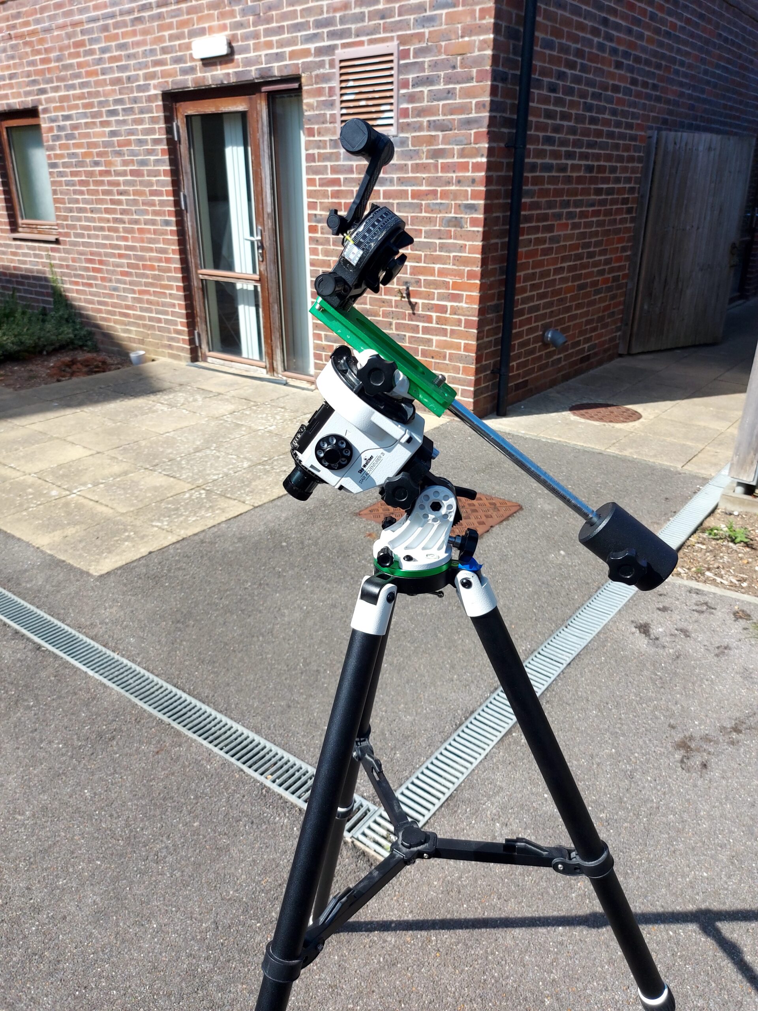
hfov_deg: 56.8
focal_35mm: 24
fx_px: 701
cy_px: 506
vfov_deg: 71.6
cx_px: 379
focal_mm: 5.23
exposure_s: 1/732
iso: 32
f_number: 1.8
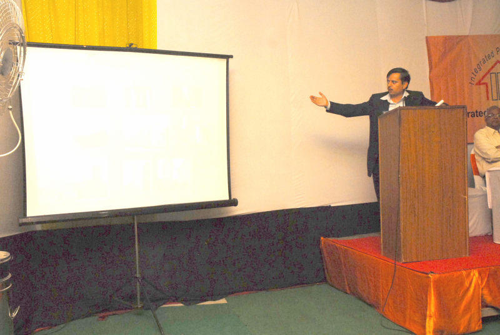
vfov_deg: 35.6
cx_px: 250
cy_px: 168
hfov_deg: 51.2
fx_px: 521
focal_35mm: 38
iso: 400
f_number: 5.6
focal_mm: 25
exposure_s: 1/125
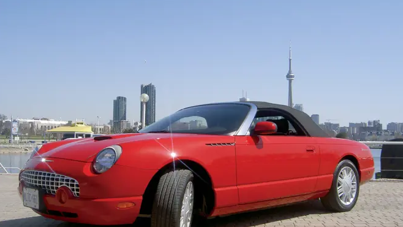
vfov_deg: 27.7
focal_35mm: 43
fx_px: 459
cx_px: 197
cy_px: 124
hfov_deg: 47.4
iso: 50
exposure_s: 1/400
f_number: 4.9
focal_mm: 6.3
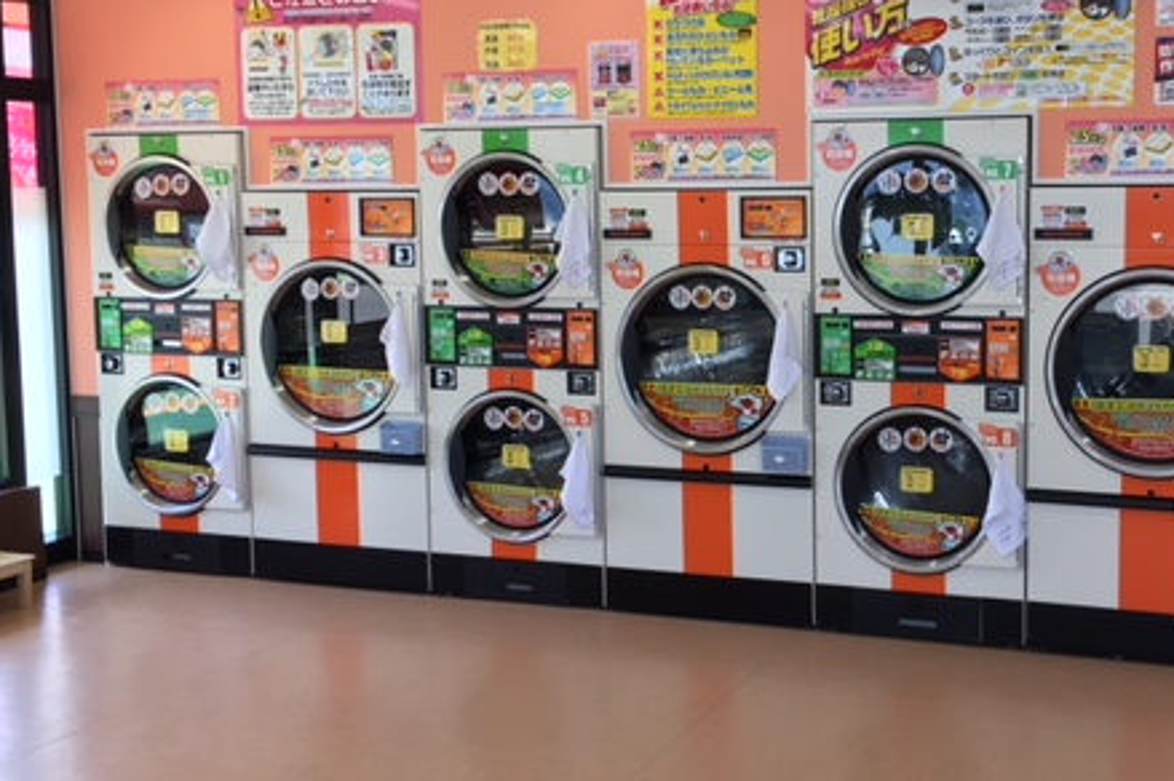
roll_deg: -0.1
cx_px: 805
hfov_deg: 43.7
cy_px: 332
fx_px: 1434
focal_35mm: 44
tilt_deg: -5.2
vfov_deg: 30.4
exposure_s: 1/120
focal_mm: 4.15
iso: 25
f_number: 2.2
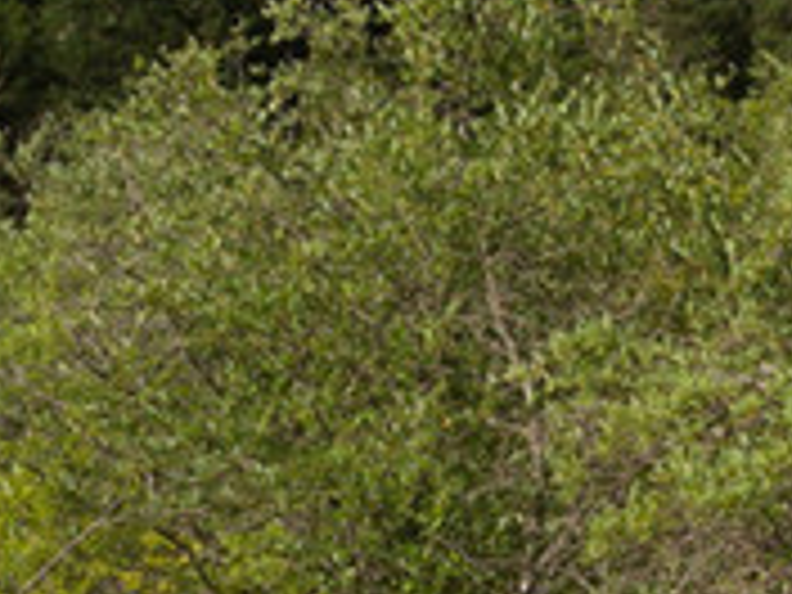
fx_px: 2906
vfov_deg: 11.4
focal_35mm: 127
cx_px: 585
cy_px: 742
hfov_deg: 15.5
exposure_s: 1/244
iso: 64
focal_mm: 6
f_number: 5.7
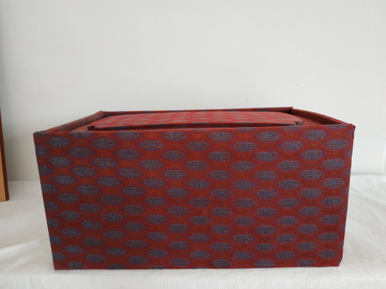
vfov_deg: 56.8
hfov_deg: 71.6
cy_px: 144
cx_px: 193
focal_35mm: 24
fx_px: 268
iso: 500
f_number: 1.9
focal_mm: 3.94
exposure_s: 1/20
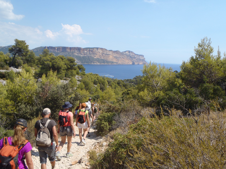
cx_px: 113
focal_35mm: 28
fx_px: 183
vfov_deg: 49.7
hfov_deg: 63.4
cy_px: 84
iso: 80
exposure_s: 1/80
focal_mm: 5
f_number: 10
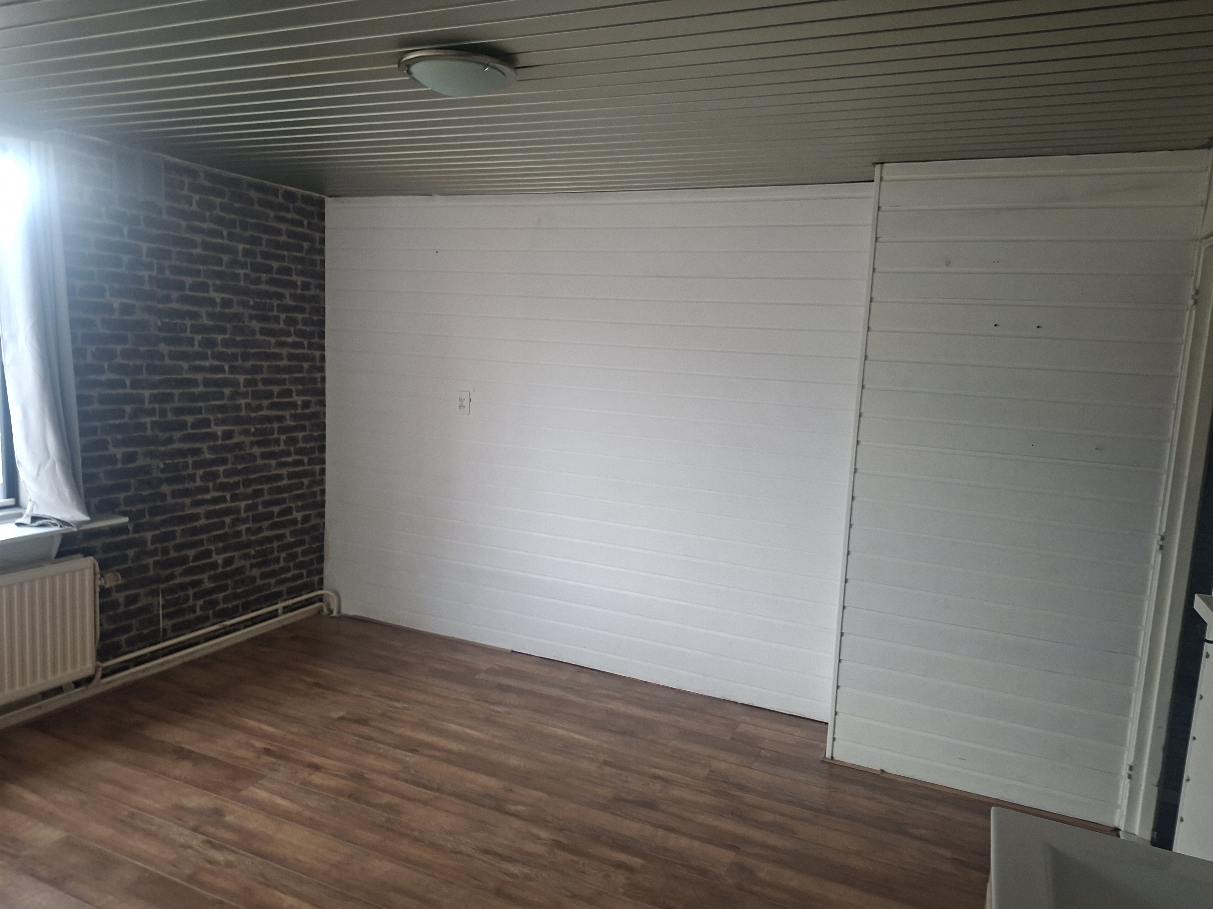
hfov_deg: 73.9
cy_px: 454
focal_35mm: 23
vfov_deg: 58.9
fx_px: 806
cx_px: 606
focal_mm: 5.54
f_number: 1.8
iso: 250
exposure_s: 1/30
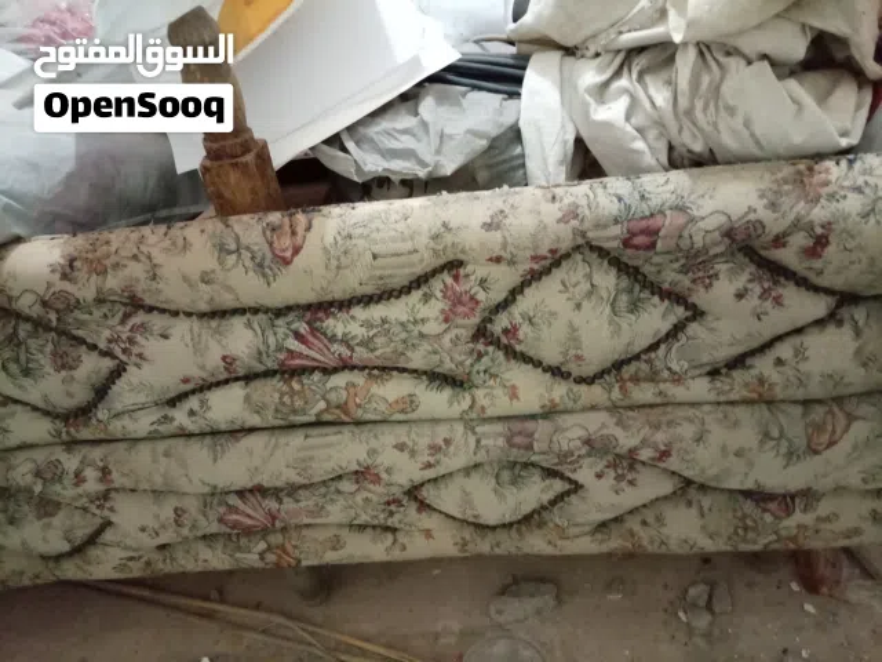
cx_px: 441
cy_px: 331
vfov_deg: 54.9
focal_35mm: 25
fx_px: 637
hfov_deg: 69.4
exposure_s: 1/16.7
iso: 3960
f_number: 1.8
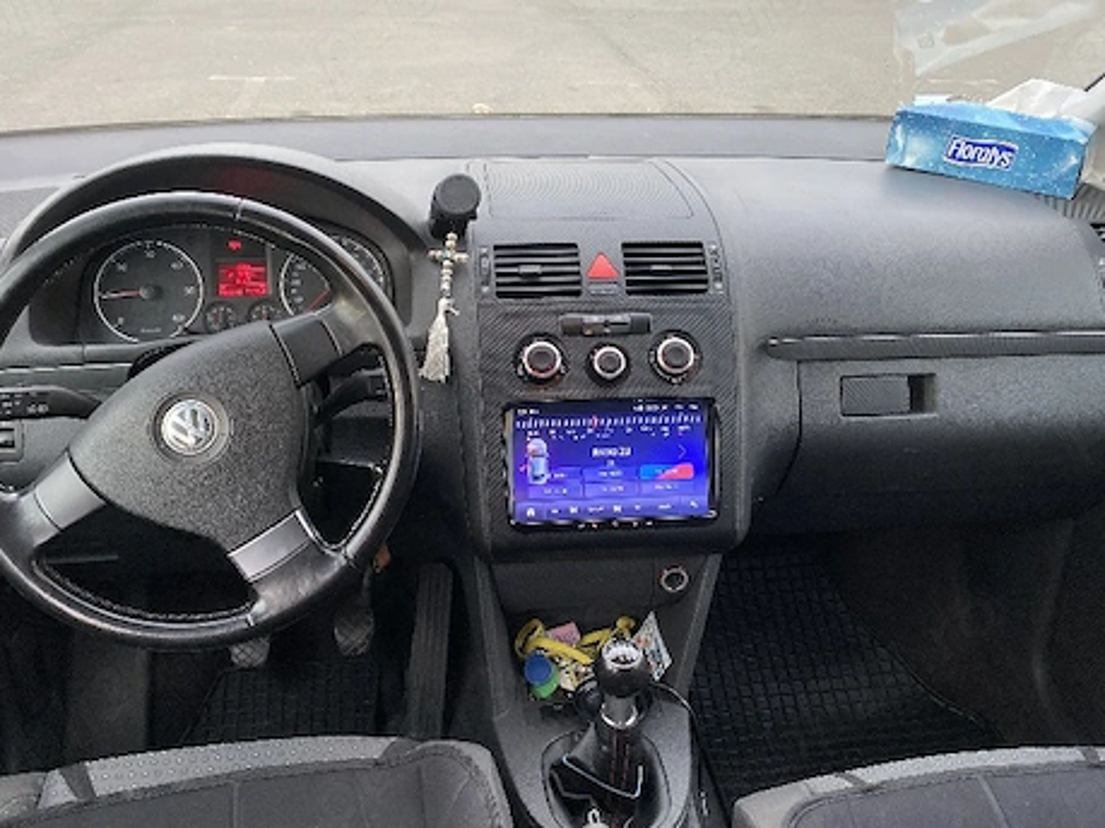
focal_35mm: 34
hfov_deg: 54.0
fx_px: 1085
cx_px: 563
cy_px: 347
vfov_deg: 41.6
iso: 100
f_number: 1.8
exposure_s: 1/122
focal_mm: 4.25
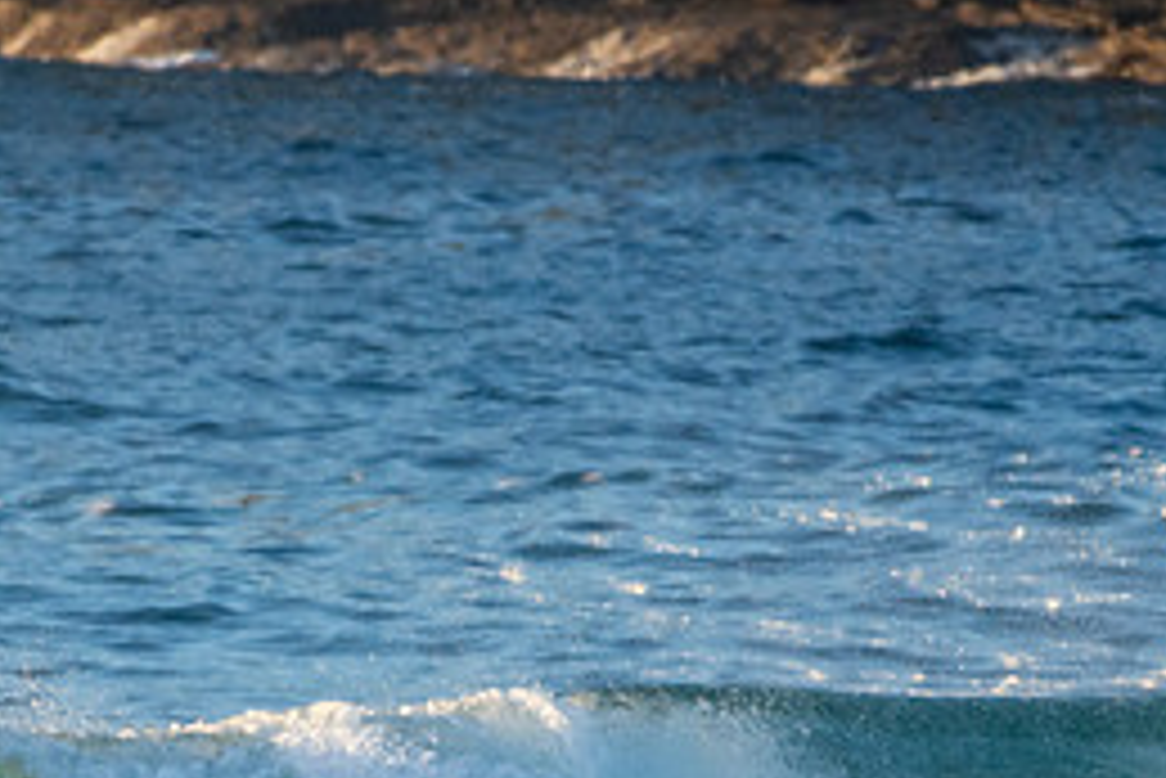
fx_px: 54441
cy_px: 861
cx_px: 293
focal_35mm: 1680
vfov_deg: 0.8
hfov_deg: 1.2
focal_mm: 500
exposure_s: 1/2000
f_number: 5.6
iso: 1600
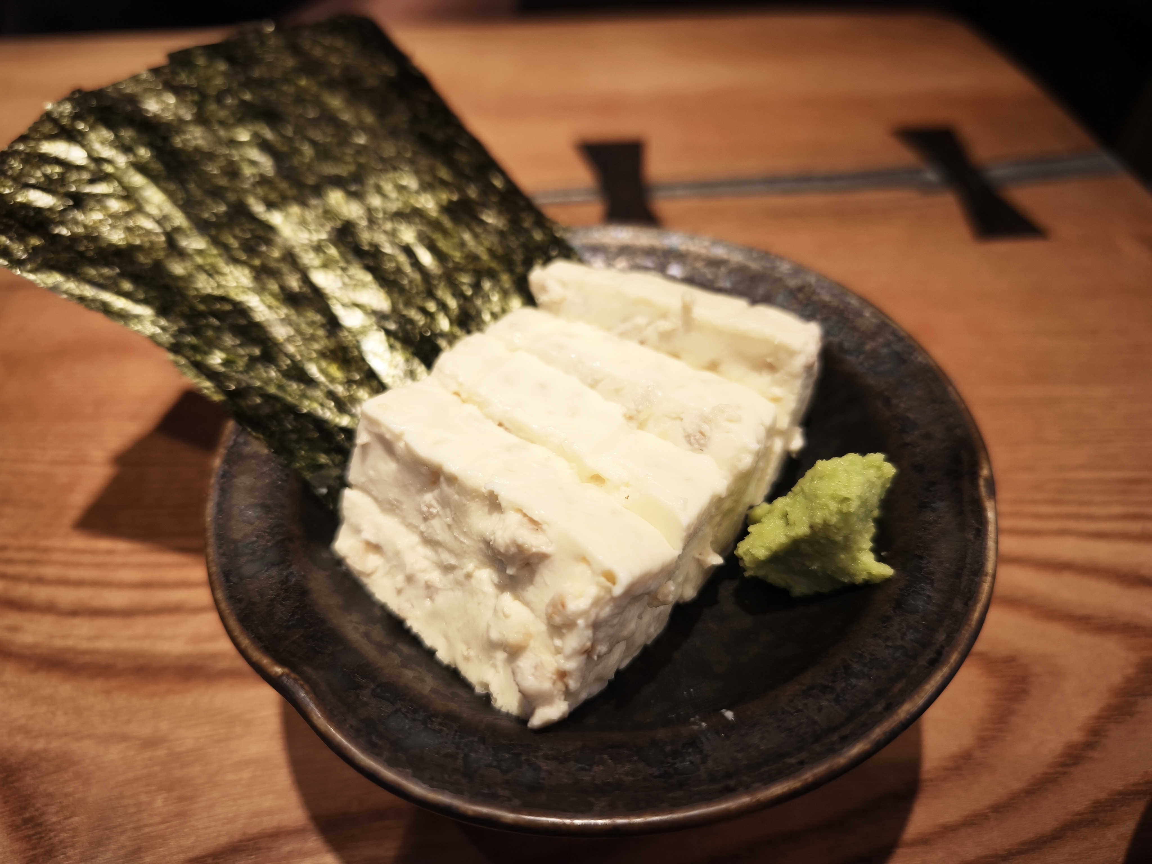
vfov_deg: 58.9
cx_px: 576
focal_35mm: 23
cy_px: 432
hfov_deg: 73.9
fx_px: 765
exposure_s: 1/99.9
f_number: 1.62
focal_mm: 6.45
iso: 200
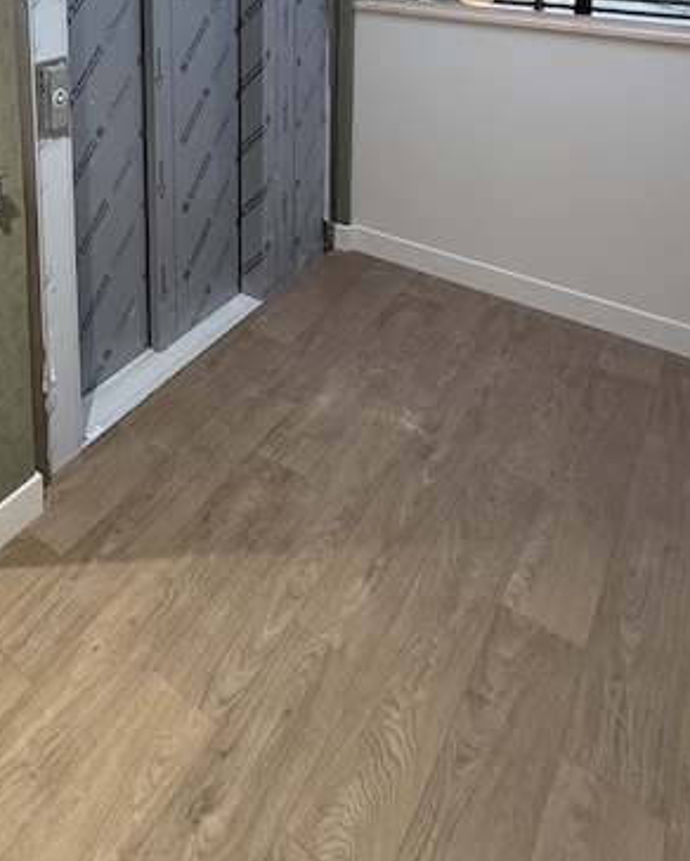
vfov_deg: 48.0
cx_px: 201
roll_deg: +1.0
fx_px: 765
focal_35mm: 30
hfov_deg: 47.3
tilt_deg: -8.7
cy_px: -9
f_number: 2.2
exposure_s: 1/121
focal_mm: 2.22
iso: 320
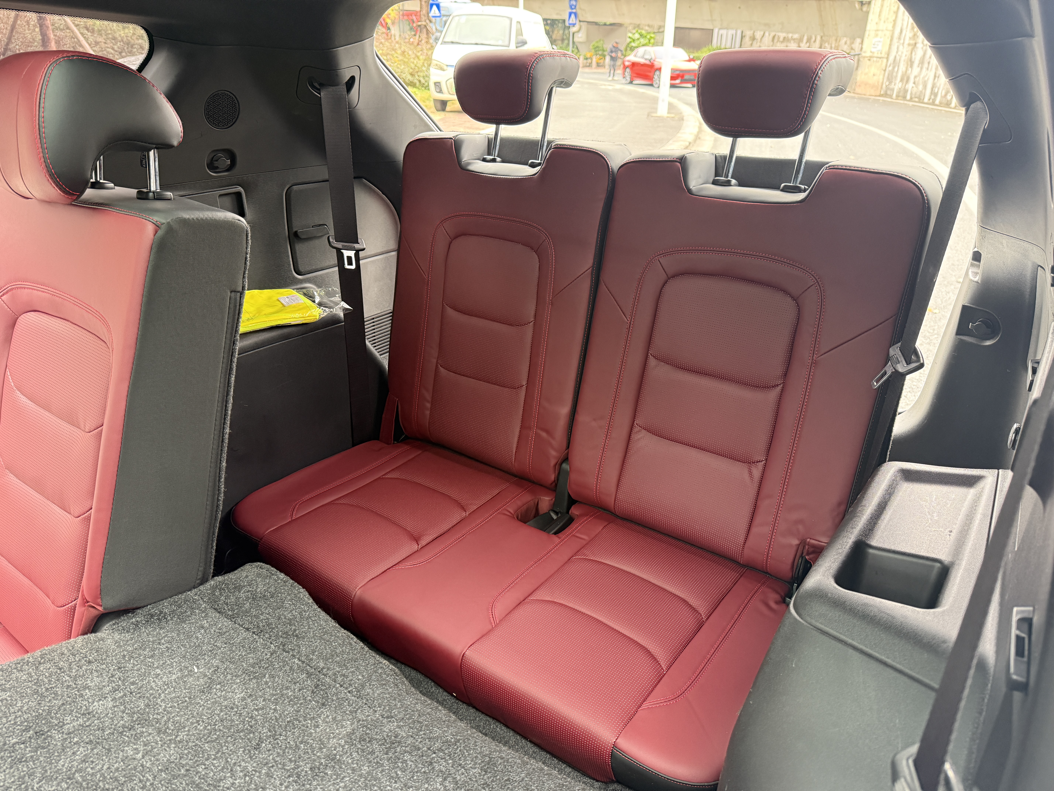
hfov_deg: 71.6
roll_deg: -1.1
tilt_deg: -24.5
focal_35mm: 24
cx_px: 527
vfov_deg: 56.8
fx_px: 731
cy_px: 396
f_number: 1.78
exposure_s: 1/60
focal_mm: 6.76
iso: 400
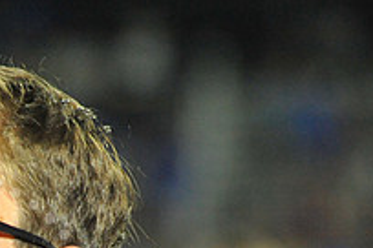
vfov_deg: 2.4
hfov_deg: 3.6
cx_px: -69
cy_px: 337
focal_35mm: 568
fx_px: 5885
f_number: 5.6
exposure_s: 1/250
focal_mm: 200
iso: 5000
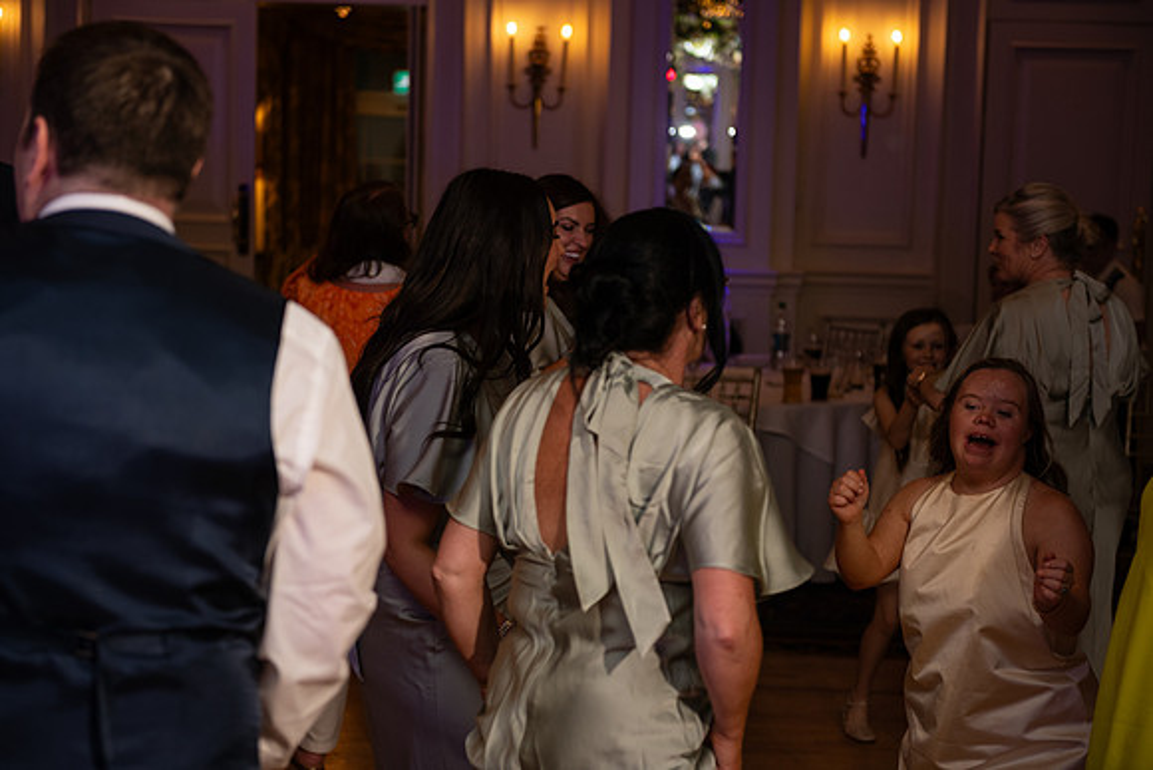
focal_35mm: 70
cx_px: 576
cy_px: 385
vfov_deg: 19.5
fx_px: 2242
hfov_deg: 28.8
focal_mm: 70
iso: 500
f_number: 3.5
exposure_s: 1/160
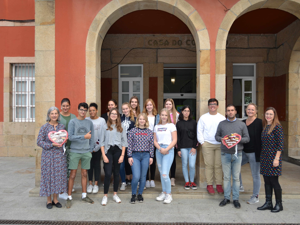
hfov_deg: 57.5
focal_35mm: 32
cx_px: 154
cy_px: 114
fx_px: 273
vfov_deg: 44.7
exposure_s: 1/200
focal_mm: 19
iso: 100
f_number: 4
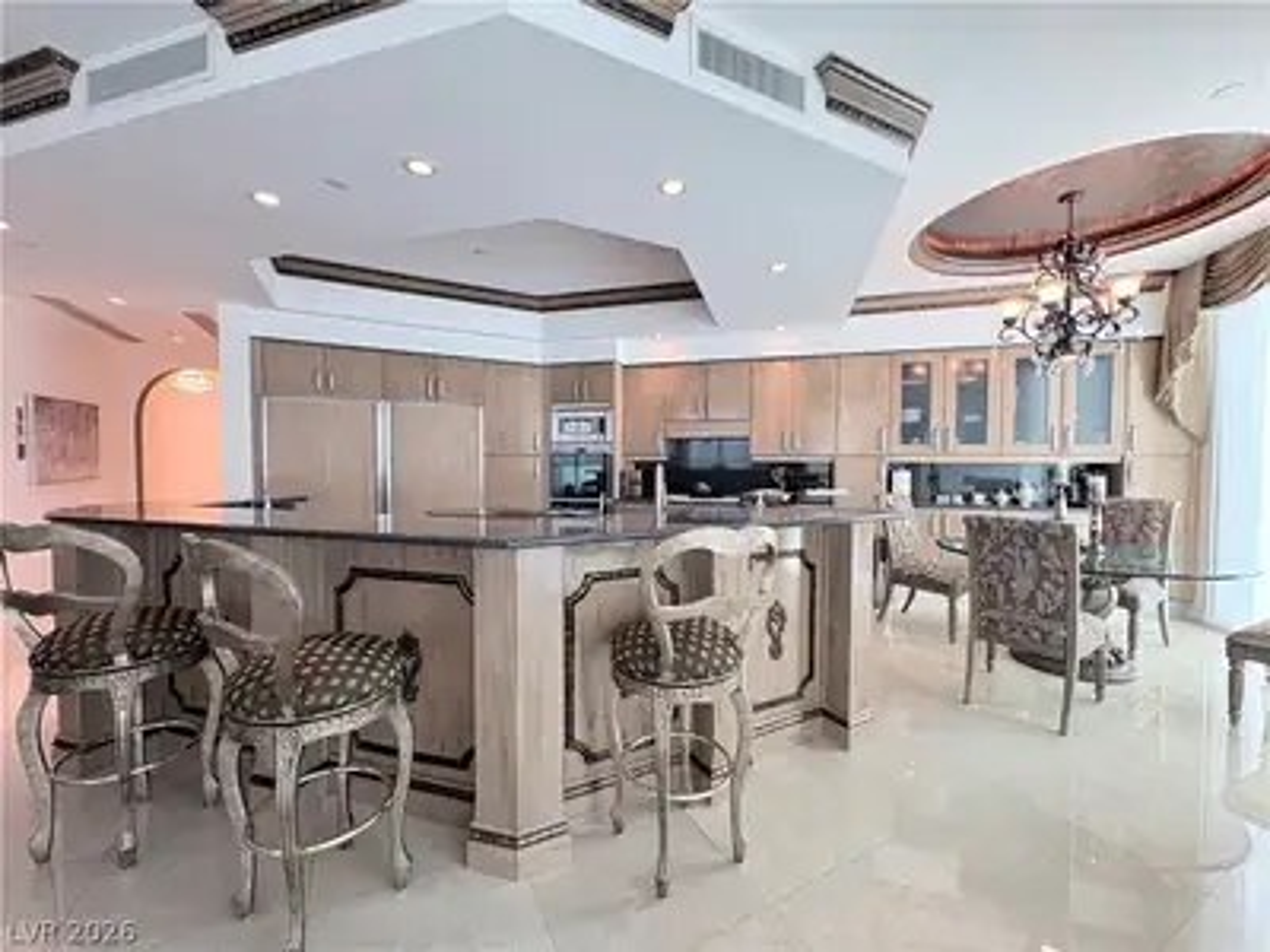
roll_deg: +0.6
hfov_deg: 102.1
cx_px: 635
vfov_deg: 85.7
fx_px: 514
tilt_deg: -1.8
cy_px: 476
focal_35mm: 14
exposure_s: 1/60
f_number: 2.2
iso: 160
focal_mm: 2.22
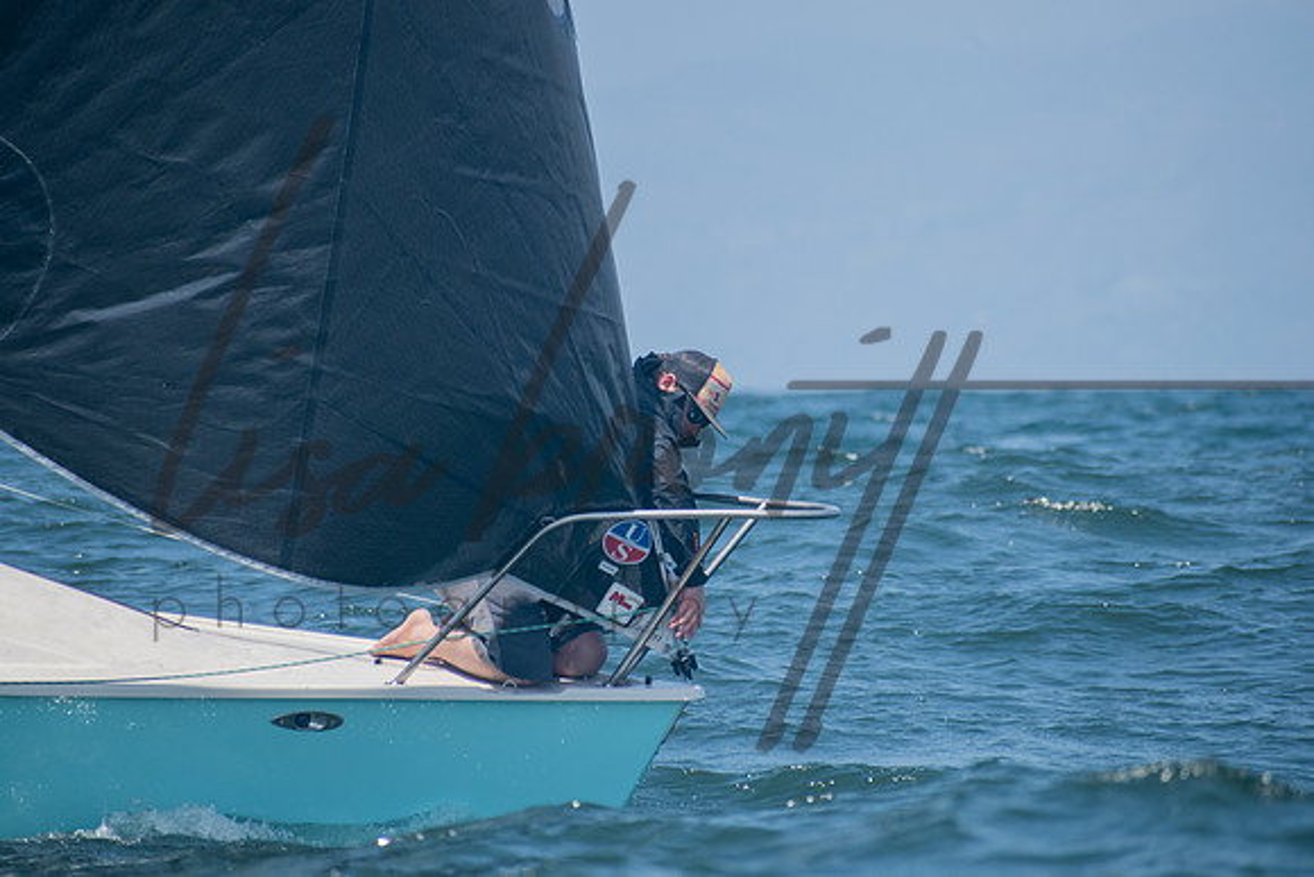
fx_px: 17094
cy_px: 439
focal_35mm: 468
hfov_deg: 4.4
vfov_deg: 2.9
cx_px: 672
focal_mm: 300
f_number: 8
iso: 400
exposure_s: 1/1000
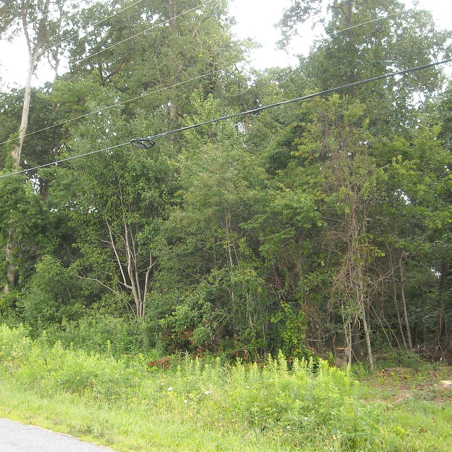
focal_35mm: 54
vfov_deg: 31.5
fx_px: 798
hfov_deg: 31.2
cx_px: 131
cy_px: 290
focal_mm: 5.7
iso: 135
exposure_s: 1/209
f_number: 2.8
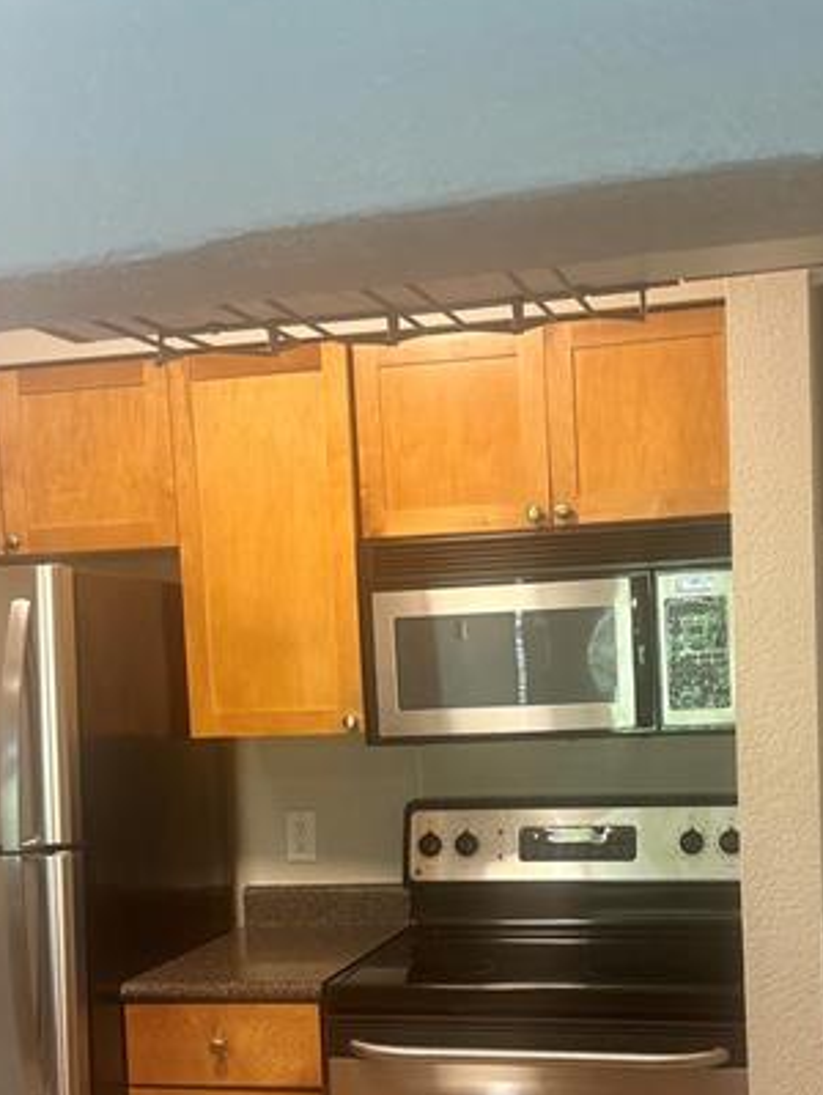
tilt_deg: -3.9
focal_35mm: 50
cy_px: 752
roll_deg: +1.9
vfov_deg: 37.6
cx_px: 491
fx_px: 1582
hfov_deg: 29.1
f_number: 1.6
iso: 200
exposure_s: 1/60
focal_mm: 5.96
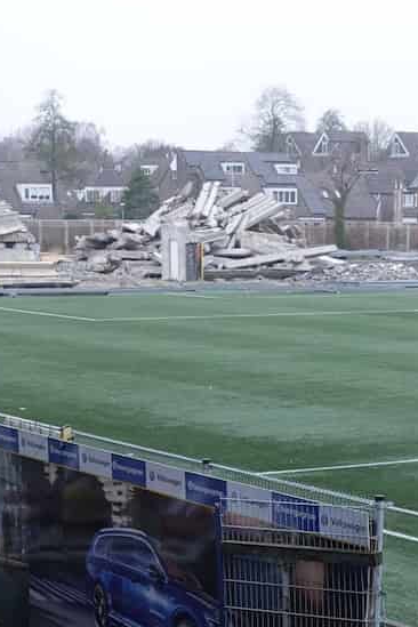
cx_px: 488
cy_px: 540
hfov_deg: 12.8
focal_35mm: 105
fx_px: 1829
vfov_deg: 19.2
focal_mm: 11.8
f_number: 2.8
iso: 125
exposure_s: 1/40
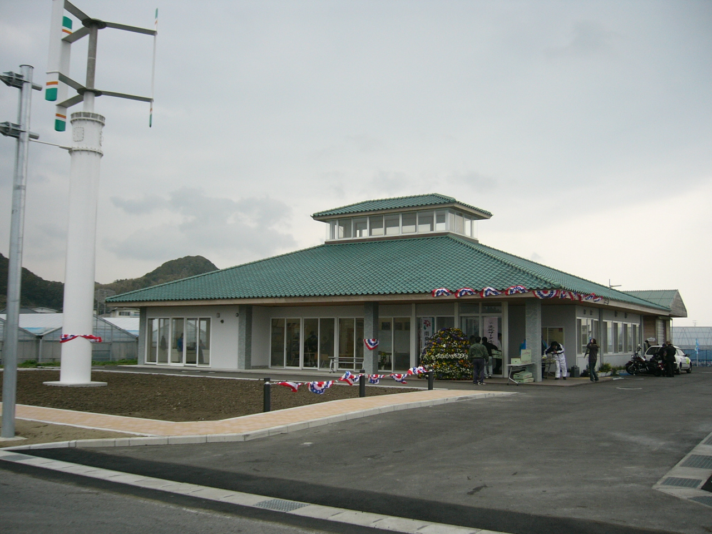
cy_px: 267
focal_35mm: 35
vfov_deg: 40.7
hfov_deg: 52.6
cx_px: 356
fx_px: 720
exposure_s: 1/250
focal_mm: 5.8
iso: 50
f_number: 2.8
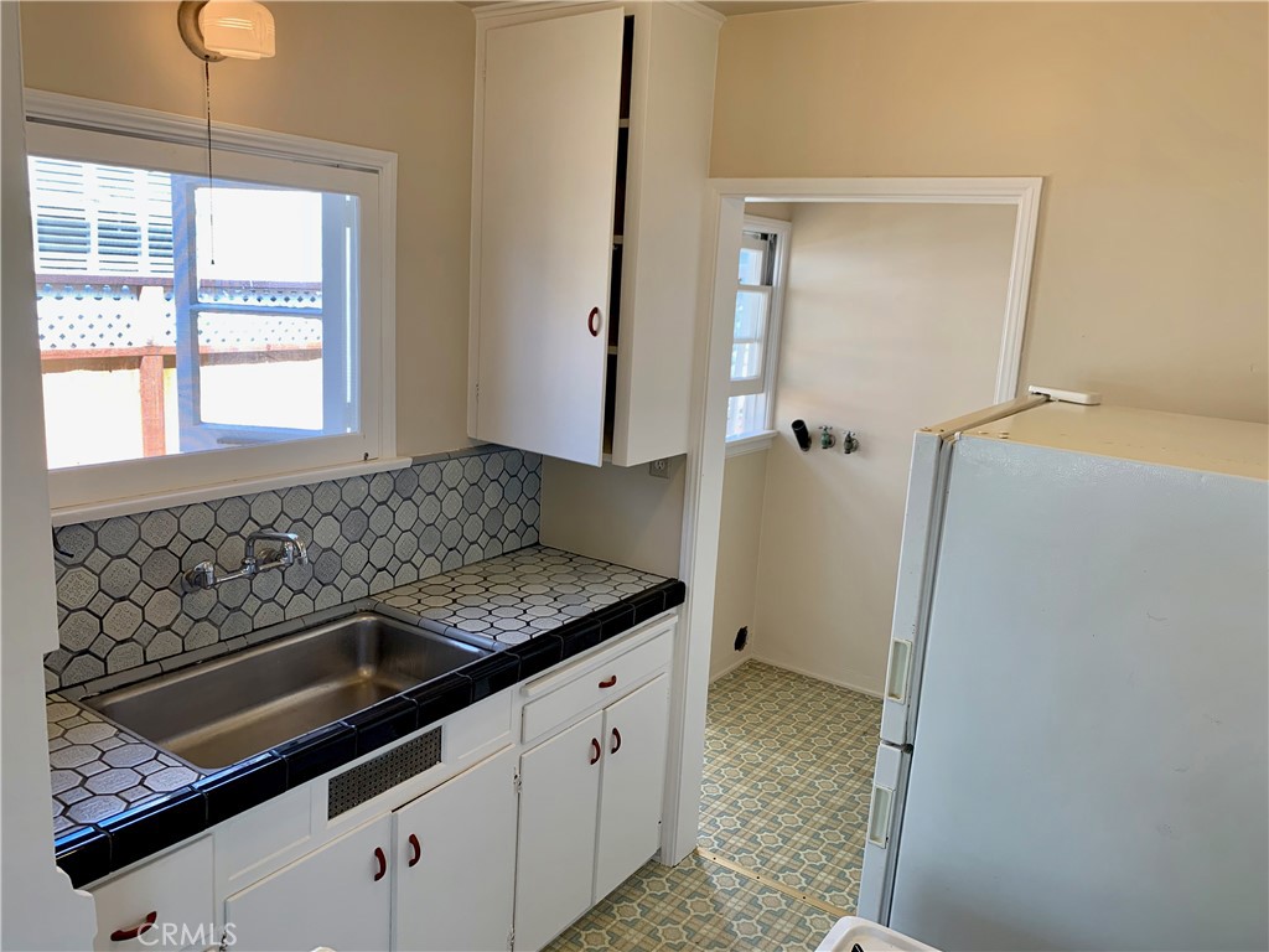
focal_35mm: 26
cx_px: 634
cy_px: 476
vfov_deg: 53.1
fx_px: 953
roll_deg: -4.1
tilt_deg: -10.7
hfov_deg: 67.3
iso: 64
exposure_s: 1/120
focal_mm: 4.25
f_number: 1.8
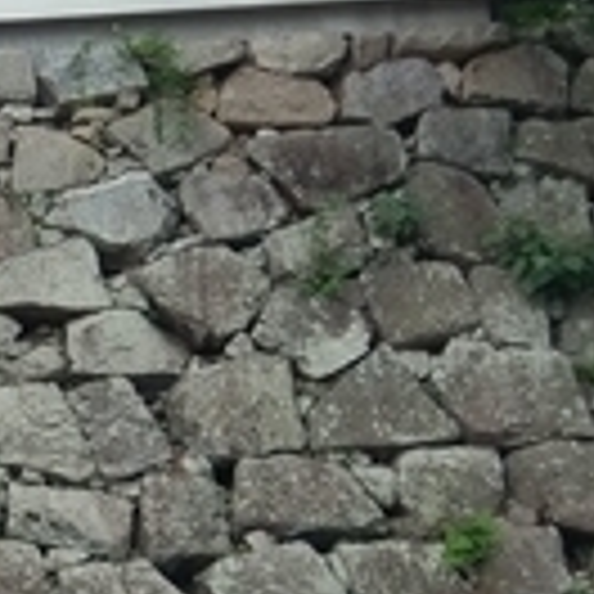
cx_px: -472
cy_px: 356
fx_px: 2699
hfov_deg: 11.6
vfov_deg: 12.6
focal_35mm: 139
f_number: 1.8
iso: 100
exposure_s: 1/615
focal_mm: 4.58
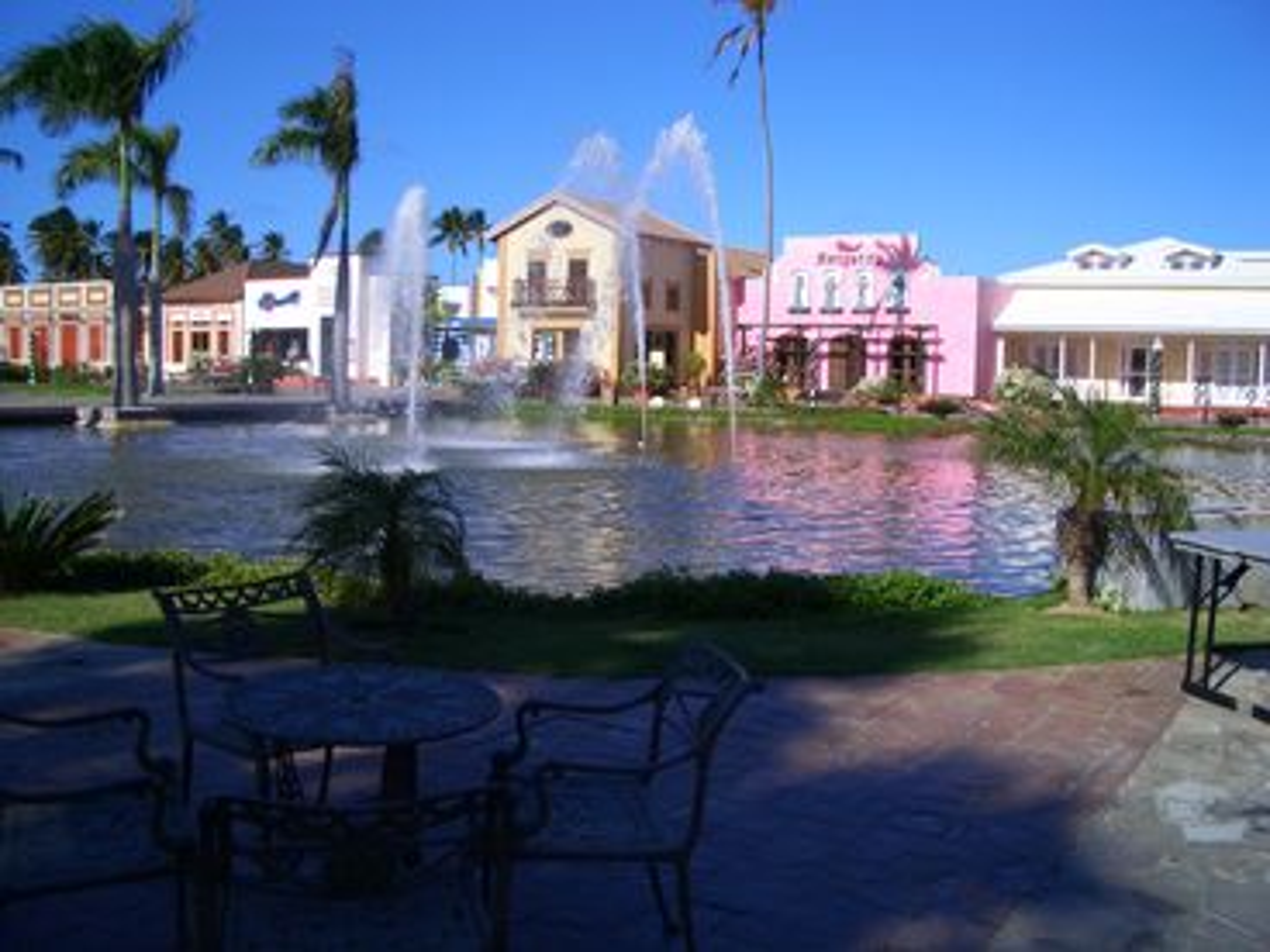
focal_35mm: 35
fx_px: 1284
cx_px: 635
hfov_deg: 52.6
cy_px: 476
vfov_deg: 40.7
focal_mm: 5.8
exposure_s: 1/1000
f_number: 4.3
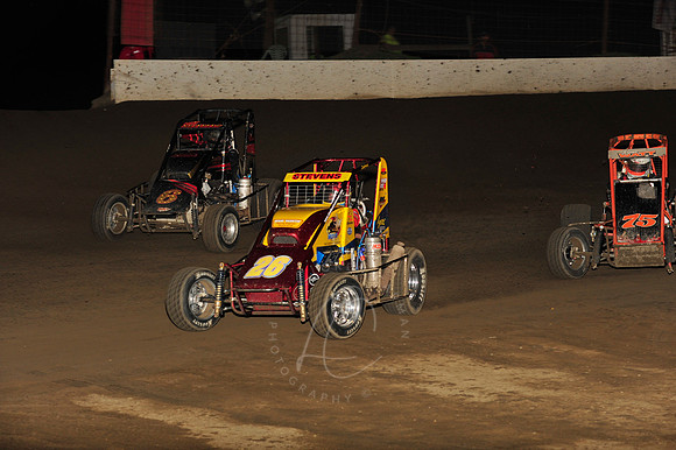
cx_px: 338
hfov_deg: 19.5
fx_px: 1970
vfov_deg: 13.0
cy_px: 225
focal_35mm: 105
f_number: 6.3
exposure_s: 1/320
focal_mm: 105
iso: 800
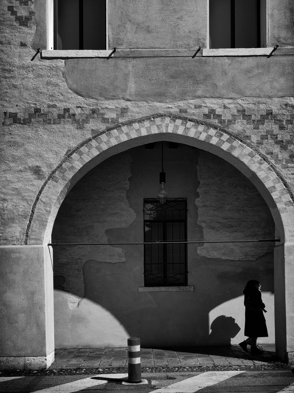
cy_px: 173
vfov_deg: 53.8
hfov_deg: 41.8
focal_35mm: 34
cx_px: 148
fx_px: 385
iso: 200
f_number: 13
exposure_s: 1/320
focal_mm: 20.5
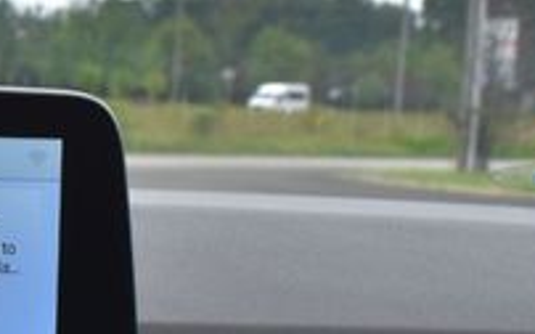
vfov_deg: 11.2
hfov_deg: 16.6
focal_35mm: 116
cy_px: 307
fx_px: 1690
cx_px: -230
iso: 400
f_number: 10
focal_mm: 24
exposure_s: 1/200
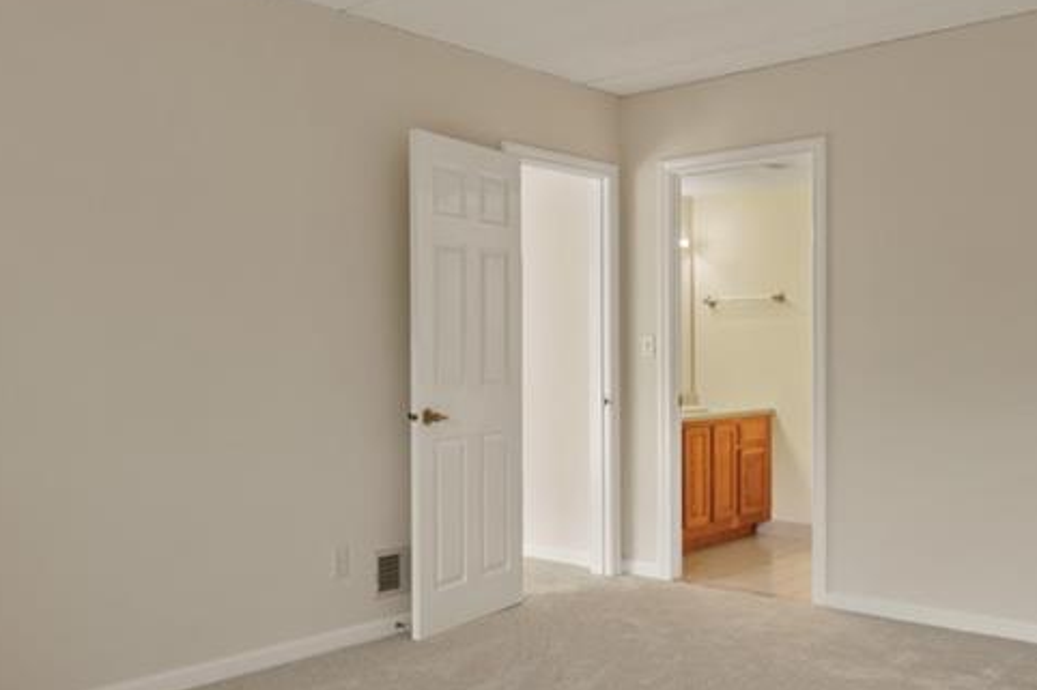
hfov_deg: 54.1
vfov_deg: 37.8
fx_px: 1010
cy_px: 361
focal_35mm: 35
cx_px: 432
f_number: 7.1
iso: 320
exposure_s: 1/5
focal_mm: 11
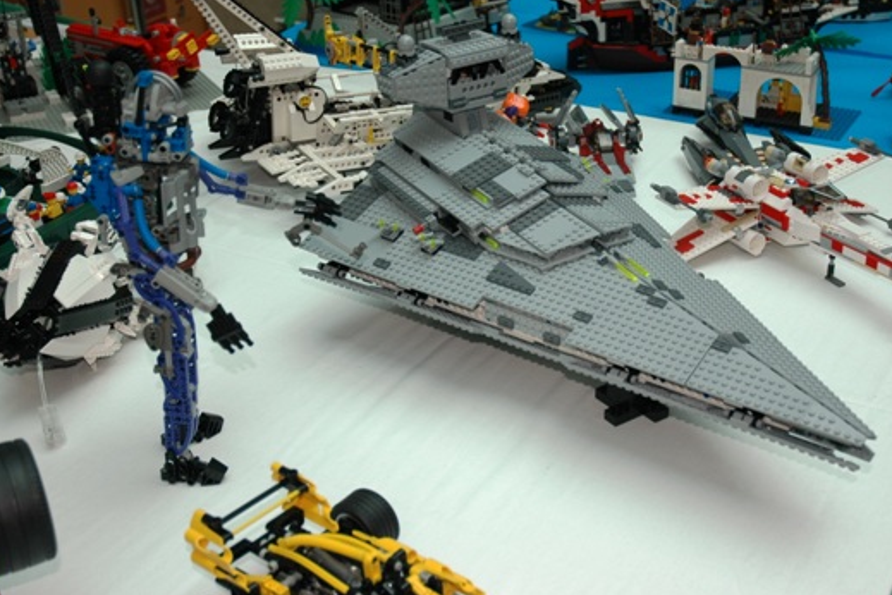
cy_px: 280
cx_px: 510
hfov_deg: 37.0
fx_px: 1328
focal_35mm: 54
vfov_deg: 25.2
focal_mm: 29
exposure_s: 1/320
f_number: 4
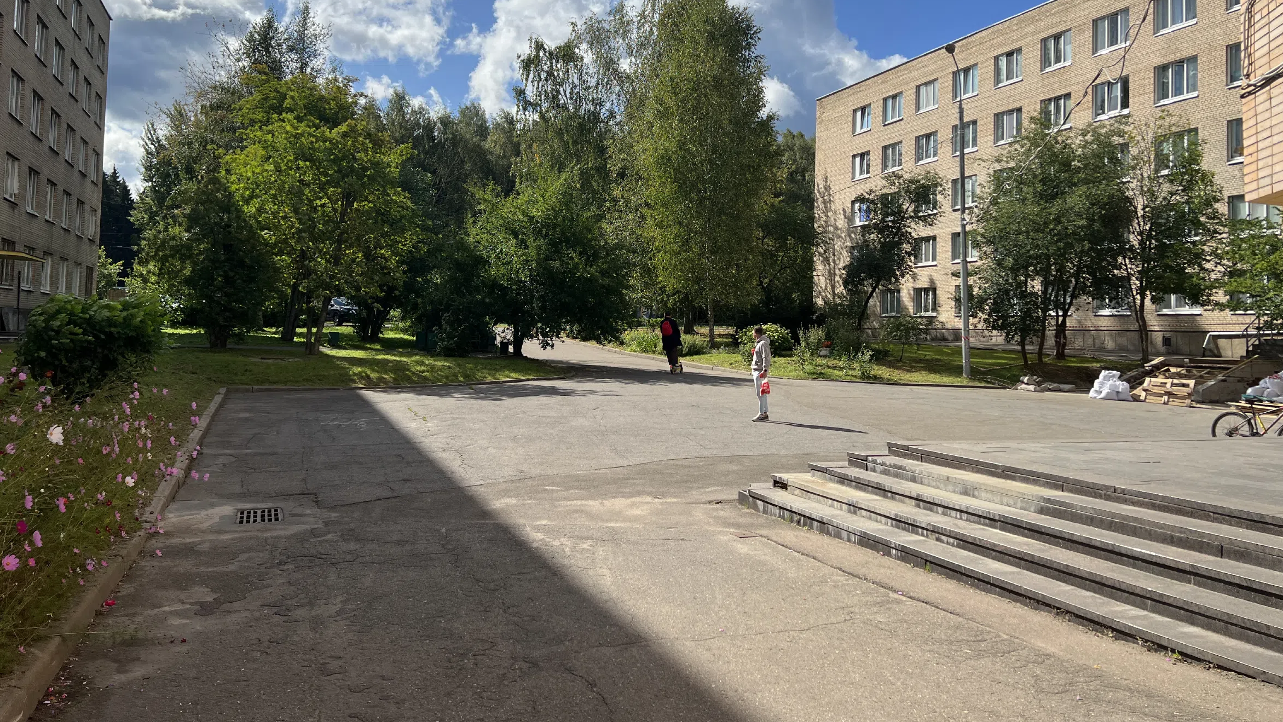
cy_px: 270
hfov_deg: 66.1
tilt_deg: +6.2
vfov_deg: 39.9
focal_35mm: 29
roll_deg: -1.5
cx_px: 630
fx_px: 987
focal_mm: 5.7
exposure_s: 1/5076
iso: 50
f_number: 1.5
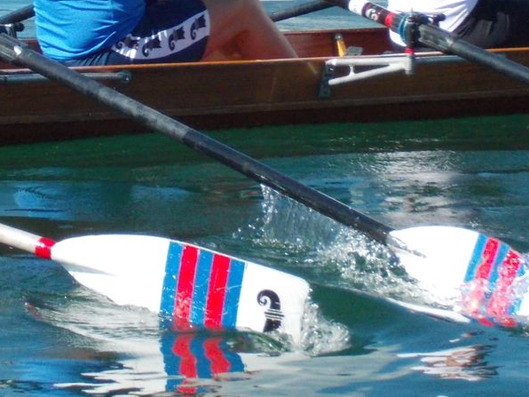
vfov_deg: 7.9
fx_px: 2858
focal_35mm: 187
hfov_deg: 10.6
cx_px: 129
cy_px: 16
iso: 250
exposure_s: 1/500
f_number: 5.9
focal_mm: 12.3
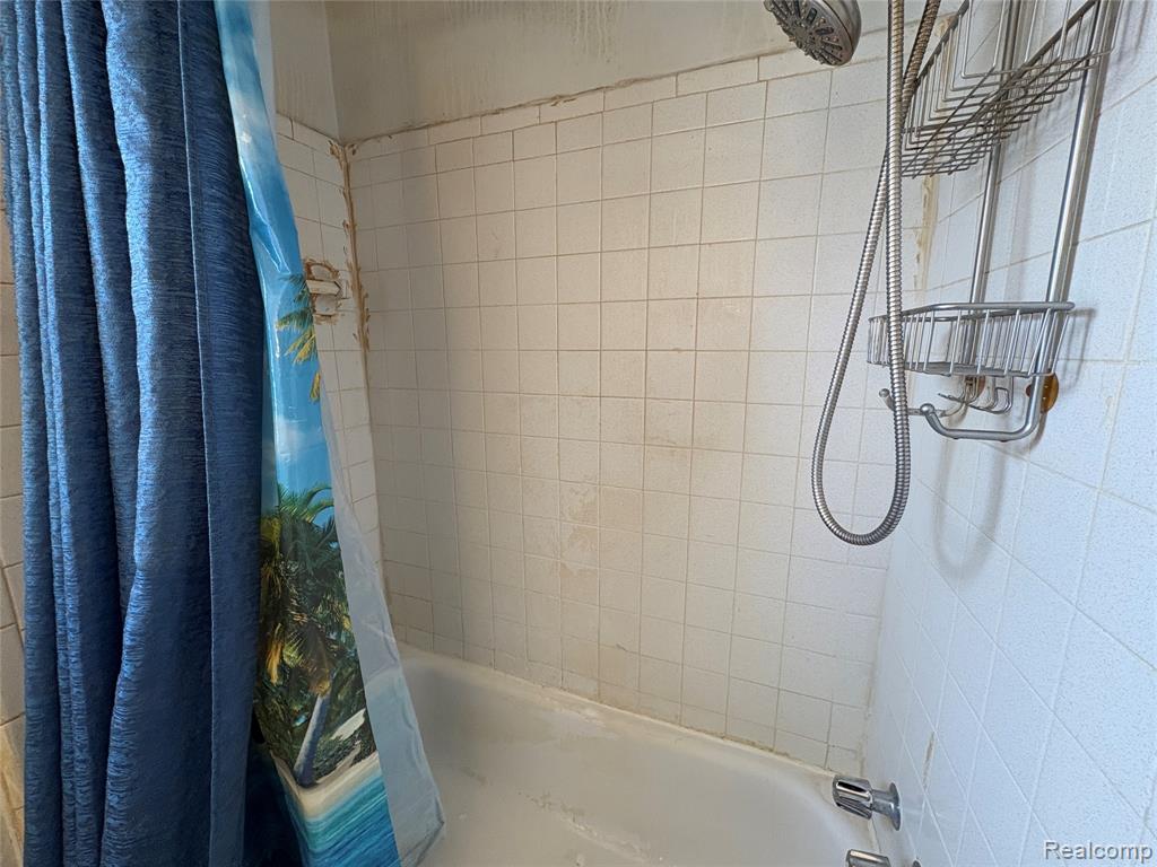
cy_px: 434
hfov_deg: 102.1
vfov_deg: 85.7
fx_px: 468
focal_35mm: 14
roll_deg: +0.7
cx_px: 578
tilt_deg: -8.7
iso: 200
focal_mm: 2.22
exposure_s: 1/120
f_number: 2.2
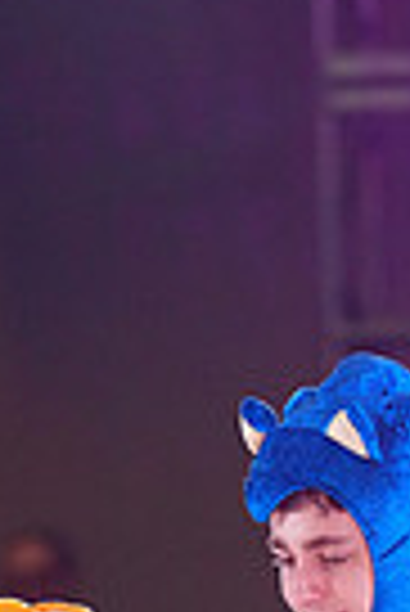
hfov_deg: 1.6
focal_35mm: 851
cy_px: 1022
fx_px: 14500
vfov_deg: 2.4
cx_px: 462
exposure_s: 1/500
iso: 2500
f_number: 2.8
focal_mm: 200
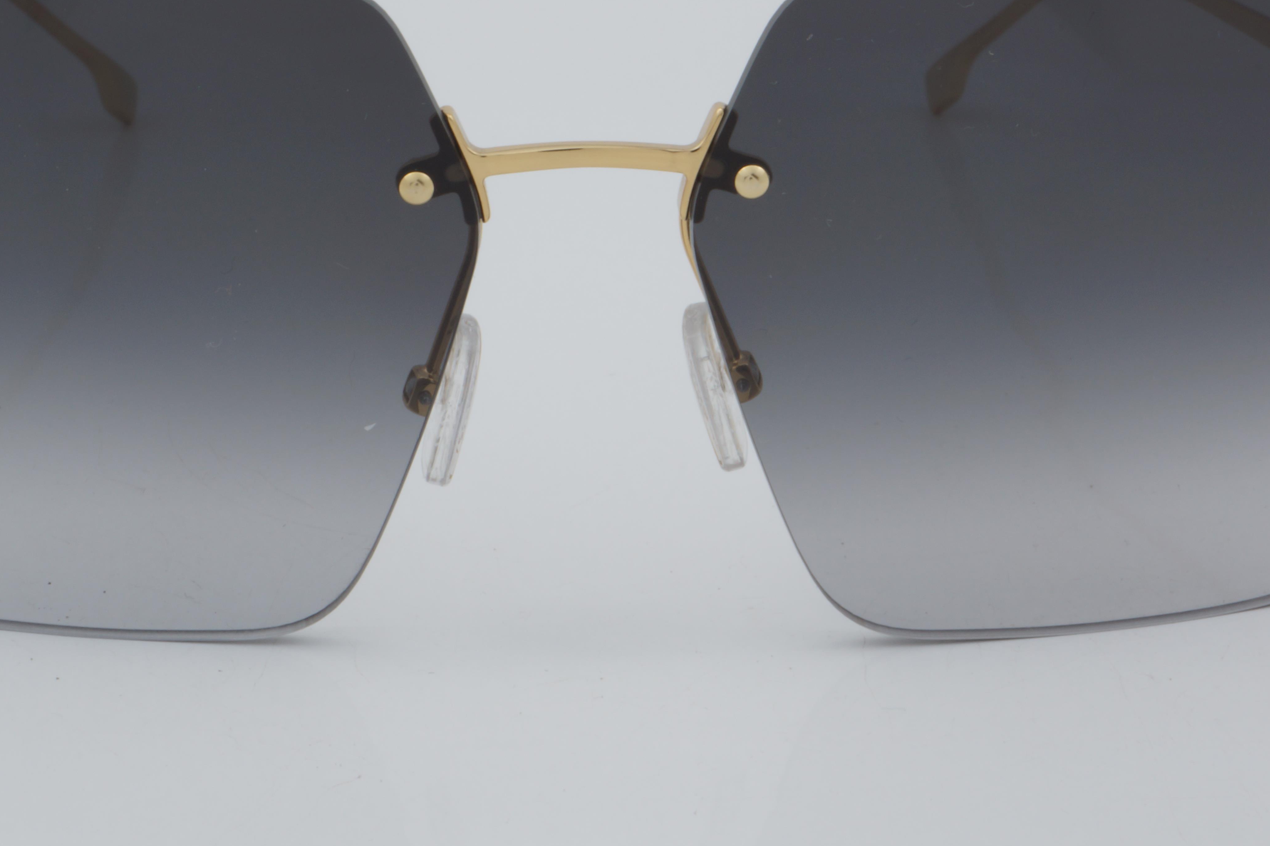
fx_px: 4259
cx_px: 571
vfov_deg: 11.3
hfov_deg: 17.0
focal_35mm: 121
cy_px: 246
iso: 100
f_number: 32
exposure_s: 1/4
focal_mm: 55
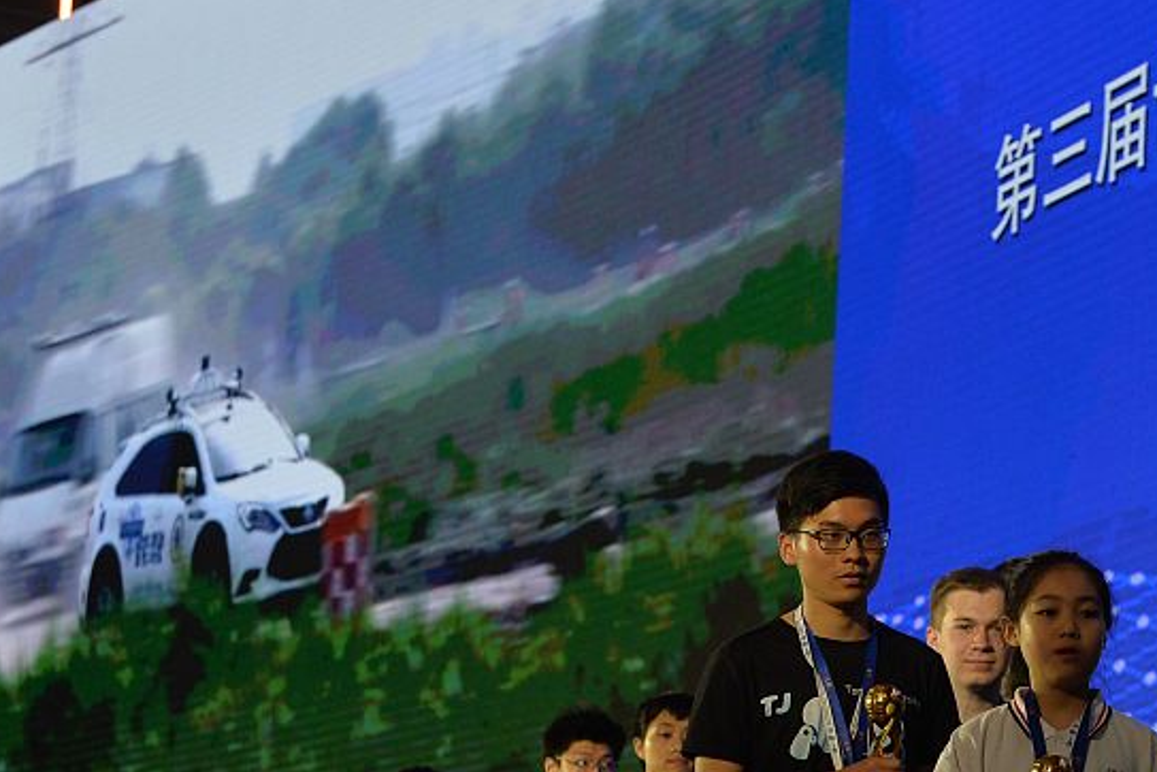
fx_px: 4403
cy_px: 705
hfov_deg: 14.8
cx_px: 1029
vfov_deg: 10.0
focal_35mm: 137
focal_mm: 62
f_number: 4.5
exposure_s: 1/320
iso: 1250
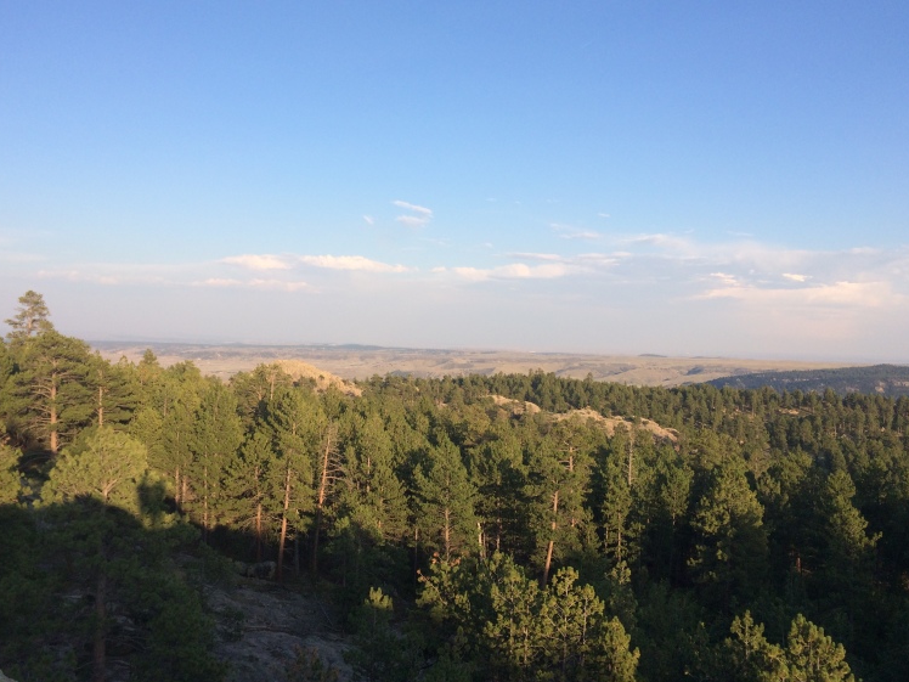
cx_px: 436
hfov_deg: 58.3
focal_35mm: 31
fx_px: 814
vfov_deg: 45.4
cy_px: 345
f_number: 2.2
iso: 32
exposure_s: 1/1080
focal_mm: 4.15
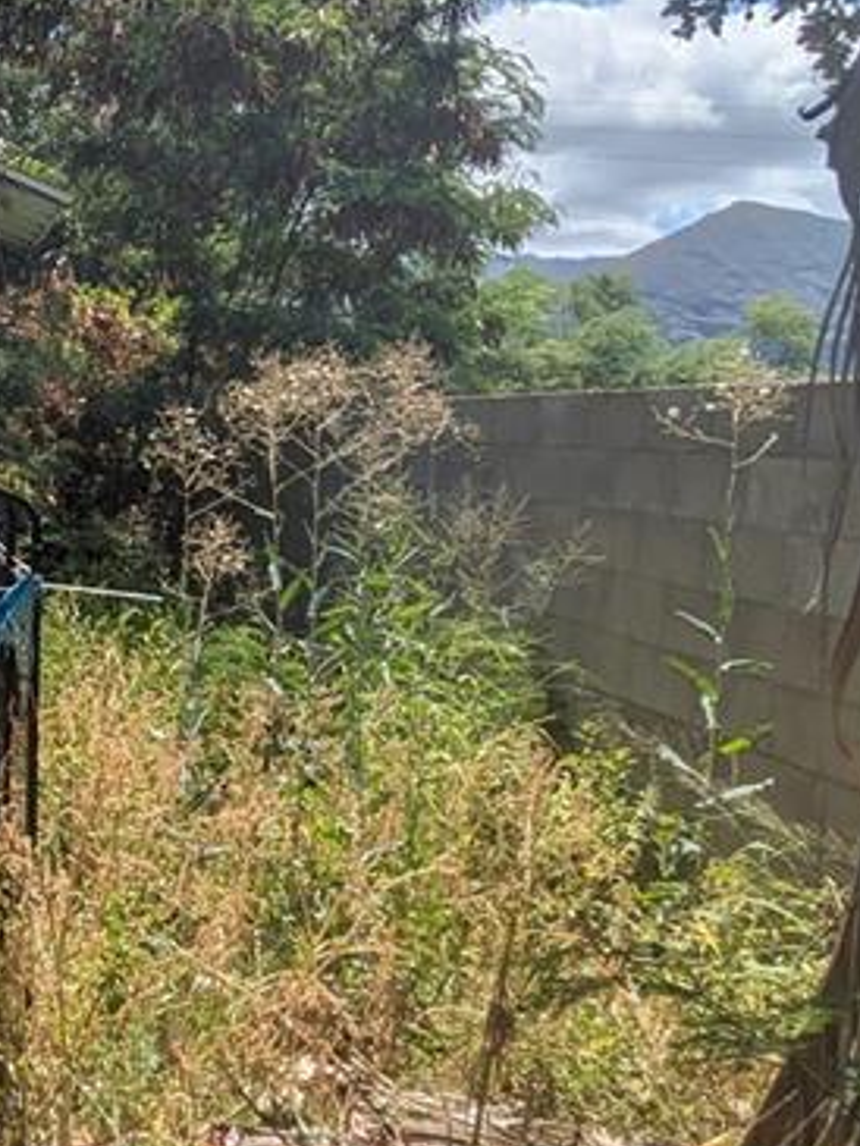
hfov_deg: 26.0
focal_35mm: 46
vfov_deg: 41.1
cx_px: -315
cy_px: 465
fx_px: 1523
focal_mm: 1.83
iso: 47
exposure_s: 1/2049
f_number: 2.2
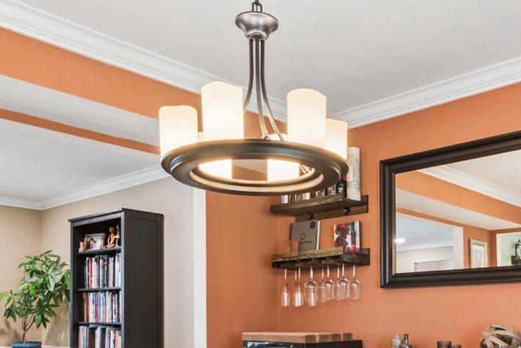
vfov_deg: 31.8
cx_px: 340
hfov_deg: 47.8
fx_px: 579
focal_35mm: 40
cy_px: 316
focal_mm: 14
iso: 250
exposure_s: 1/13
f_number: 9
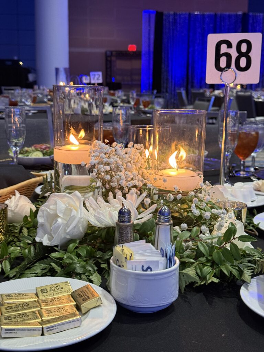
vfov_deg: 39.7
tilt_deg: -11.2
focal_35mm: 48
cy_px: 176
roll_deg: -1.3
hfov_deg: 30.3
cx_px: 132
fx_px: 488
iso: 250
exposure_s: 1/40
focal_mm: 6.76
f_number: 1.78
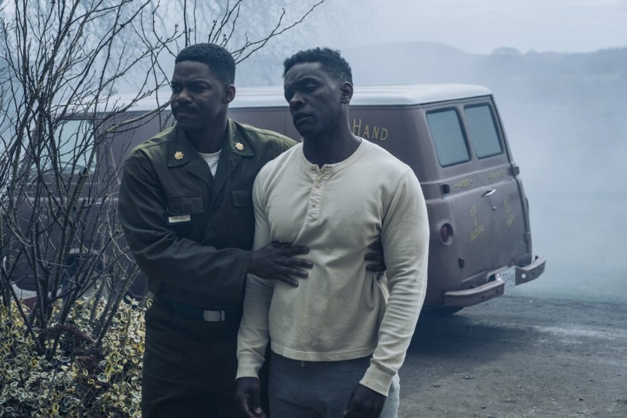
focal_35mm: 75
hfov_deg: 27.0
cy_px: 209
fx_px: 1306
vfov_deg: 18.2
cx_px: 314
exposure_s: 1/500
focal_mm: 50
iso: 200
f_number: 6.4
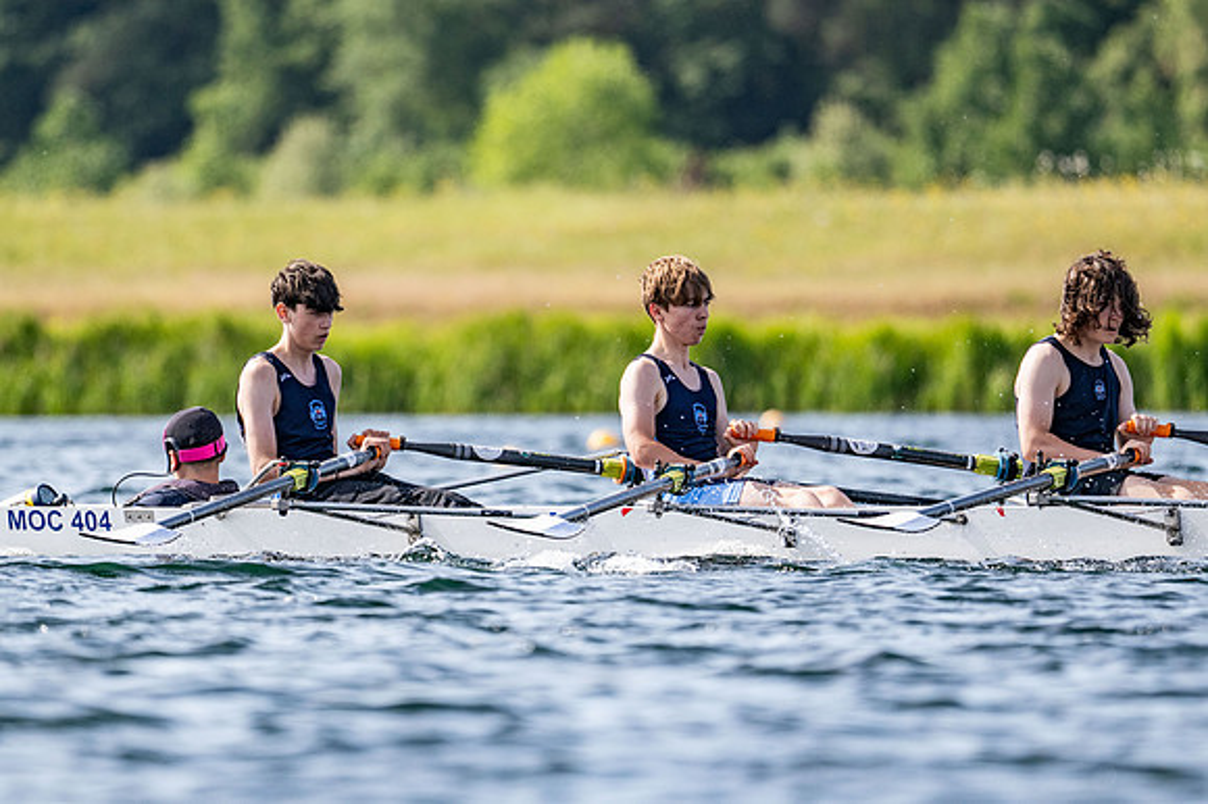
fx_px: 20121
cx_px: 604
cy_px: 402
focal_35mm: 600
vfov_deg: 2.3
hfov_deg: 3.4
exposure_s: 1/2500
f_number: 4.5
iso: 320
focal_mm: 400
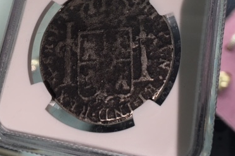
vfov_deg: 25.1
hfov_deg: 38.1
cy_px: 13
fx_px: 339
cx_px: 136
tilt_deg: -69.4
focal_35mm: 52
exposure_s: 1/30
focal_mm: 4.15
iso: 32
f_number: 2.2
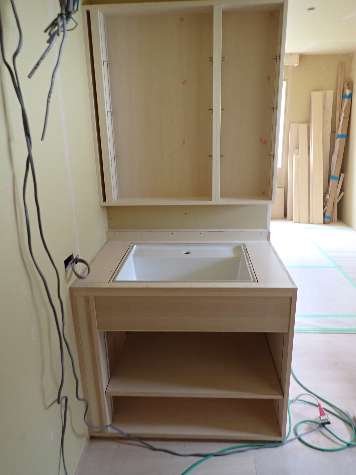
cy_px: 238
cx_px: 178
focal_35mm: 25
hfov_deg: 54.9
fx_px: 343
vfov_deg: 69.4
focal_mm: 4.5
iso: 320
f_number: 2
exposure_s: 1/30
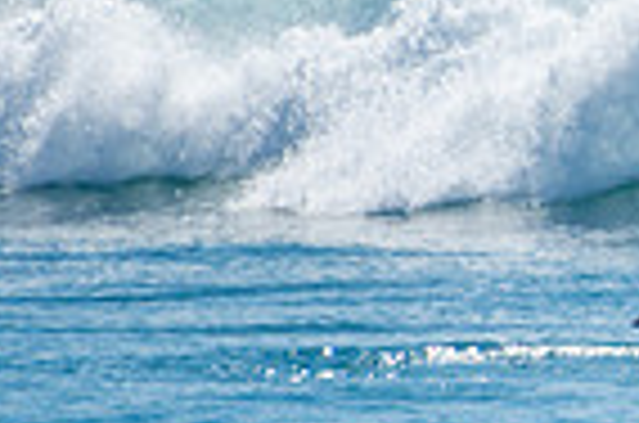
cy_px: -7
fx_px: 43549
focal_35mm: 2459
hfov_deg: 0.8
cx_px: 1228
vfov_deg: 0.6
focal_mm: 400
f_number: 5.6
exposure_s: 1/1250
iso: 180
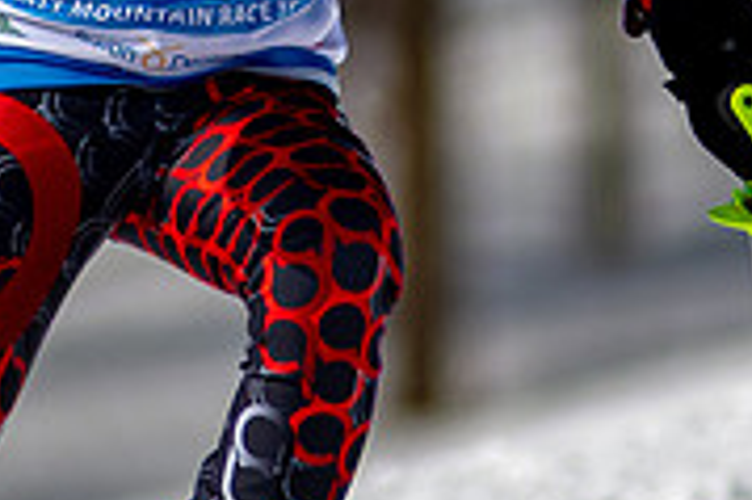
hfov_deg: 1.2
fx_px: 35728
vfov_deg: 0.8
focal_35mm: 1712
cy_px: -316
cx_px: 309
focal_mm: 300
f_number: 2.8
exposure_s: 1/8000
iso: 100
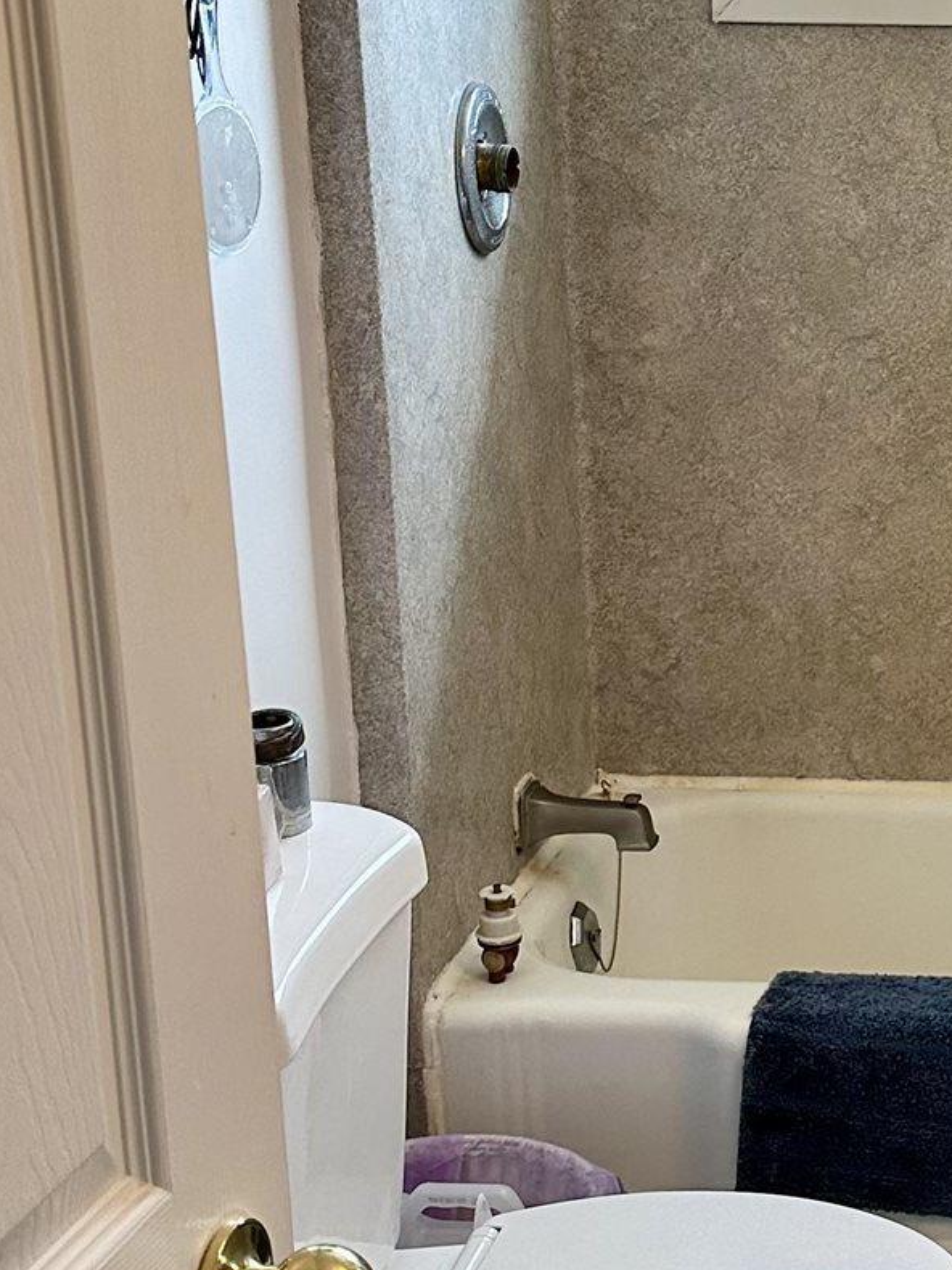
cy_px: 693
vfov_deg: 27.8
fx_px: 2568
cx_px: 1074
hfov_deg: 20.0
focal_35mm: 70
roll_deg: -1.8
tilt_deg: -15.9
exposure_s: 1/120
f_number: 1.78
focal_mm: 6.86
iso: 200
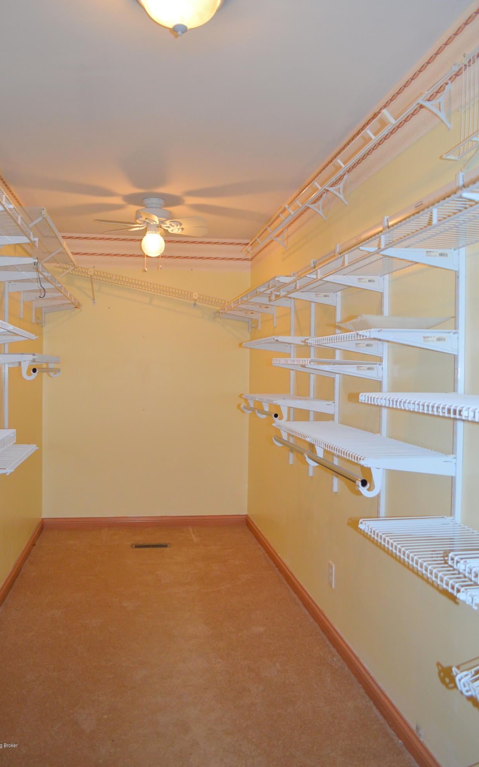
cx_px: 230
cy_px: 380
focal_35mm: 28
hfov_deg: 44.5
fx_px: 585
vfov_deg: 66.5
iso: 560
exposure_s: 1/60
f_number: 3.5
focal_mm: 18
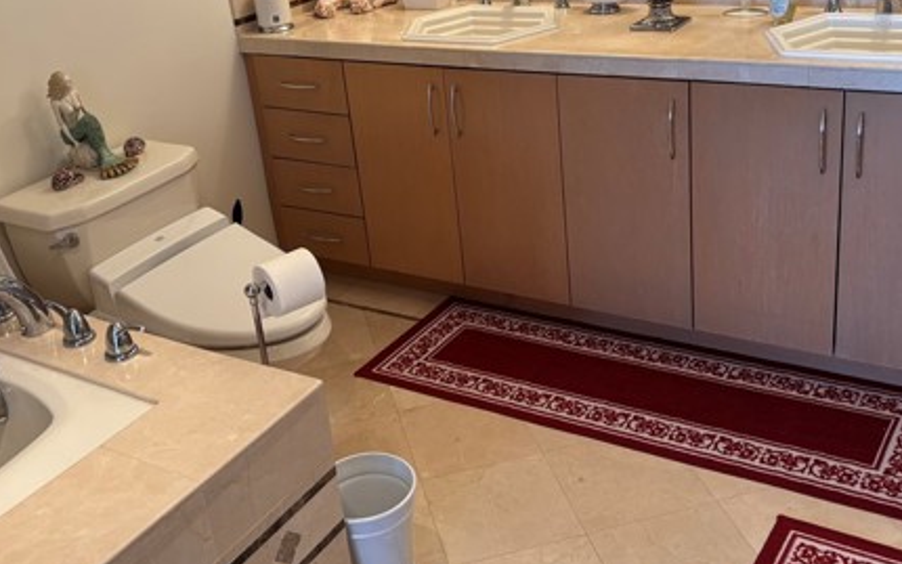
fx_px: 1008
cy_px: 193
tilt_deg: -20.9
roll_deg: +6.3
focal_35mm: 41
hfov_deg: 48.2
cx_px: 449
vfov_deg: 31.1
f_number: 1.6
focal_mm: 5.96
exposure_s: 1/60
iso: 80
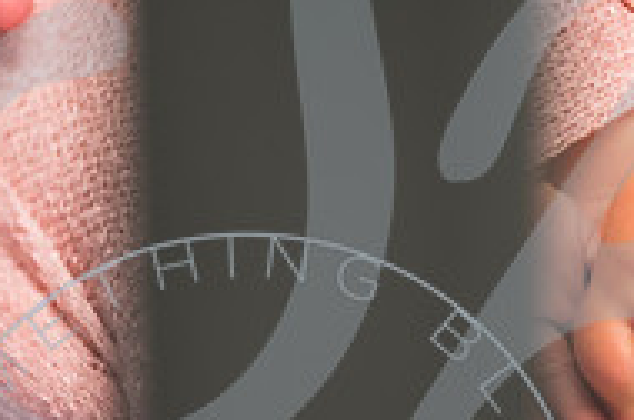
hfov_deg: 8.7
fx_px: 4184
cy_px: 290
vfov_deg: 5.8
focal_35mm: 238
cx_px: 353
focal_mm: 70
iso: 100
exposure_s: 1/125
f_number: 2.8
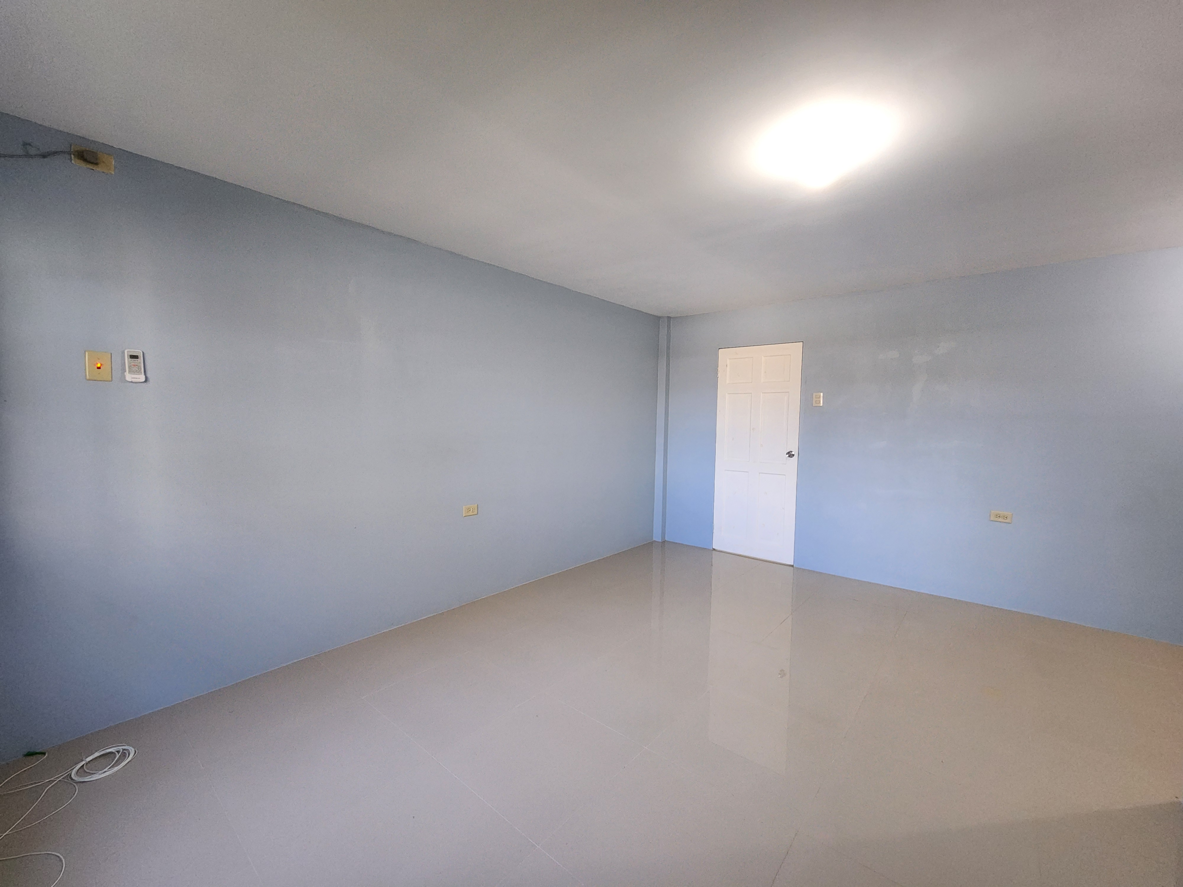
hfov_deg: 106.2
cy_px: 444
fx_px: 444
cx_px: 592
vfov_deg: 89.9
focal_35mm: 13
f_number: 2.2
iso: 320
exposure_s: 1/40
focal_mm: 2.2
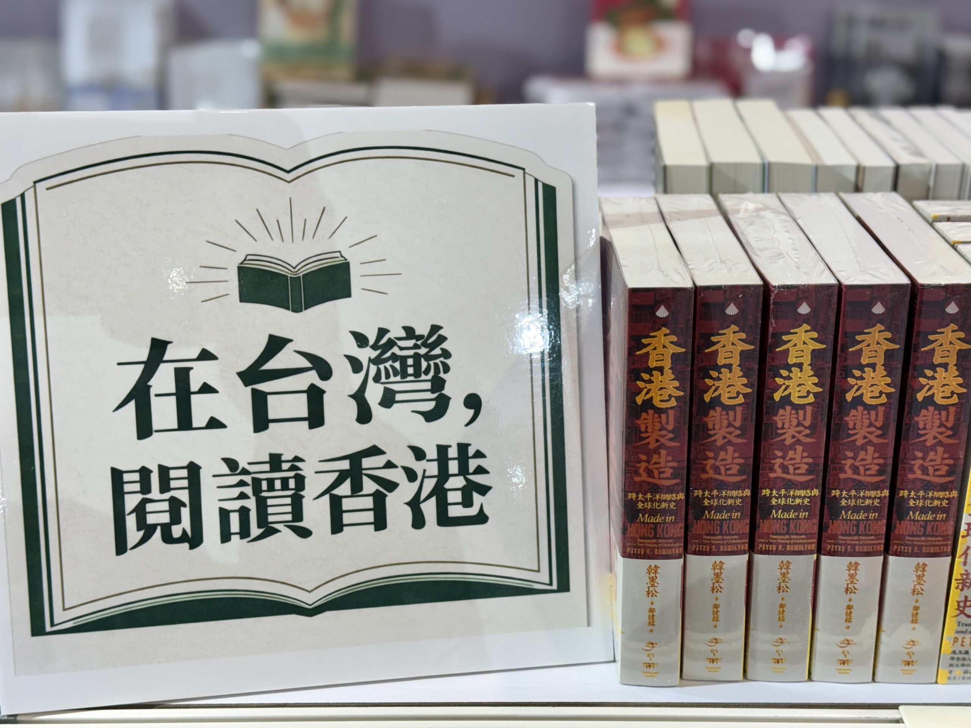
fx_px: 1346
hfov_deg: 39.7
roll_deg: +0.7
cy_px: 364
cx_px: 486
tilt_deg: -22.0
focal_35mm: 48
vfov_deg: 30.3
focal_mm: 6.76
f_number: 1.78
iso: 64
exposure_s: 1/151
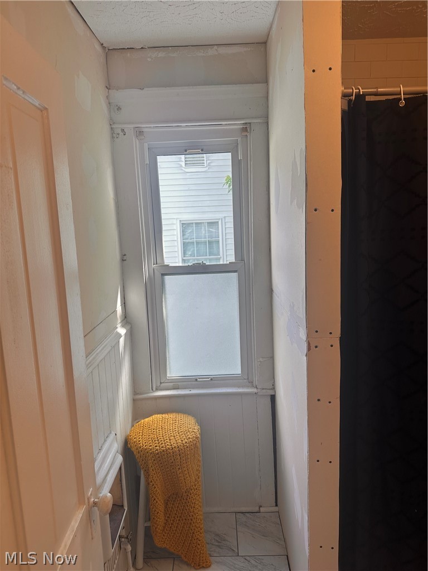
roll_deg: +2.2
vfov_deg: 71.6
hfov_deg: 56.8
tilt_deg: -6.8
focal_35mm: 24
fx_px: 396
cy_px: 286
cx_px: 214
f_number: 1.78
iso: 64
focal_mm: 6.86
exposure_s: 1/162
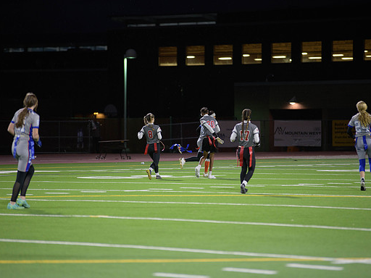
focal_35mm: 218
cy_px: 139
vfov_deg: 6.8
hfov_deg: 9.1
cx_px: 189
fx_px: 2336
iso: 1250
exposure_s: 1/200
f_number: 2.8
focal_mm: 200
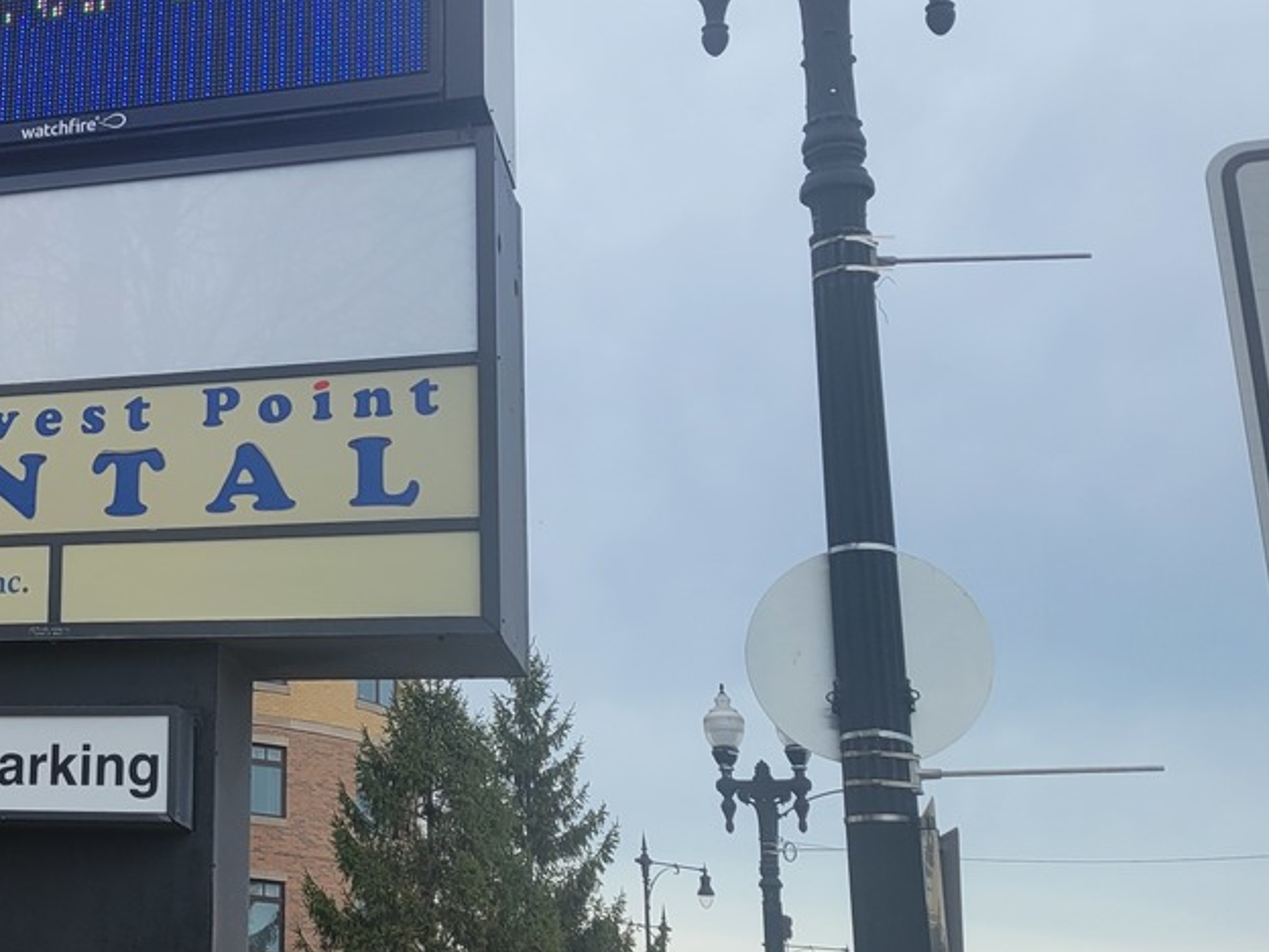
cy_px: 511
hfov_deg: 29.6
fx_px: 2200
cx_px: -55
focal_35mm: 60
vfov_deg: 24.4
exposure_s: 1/1517
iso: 40
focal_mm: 5.4
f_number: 1.8
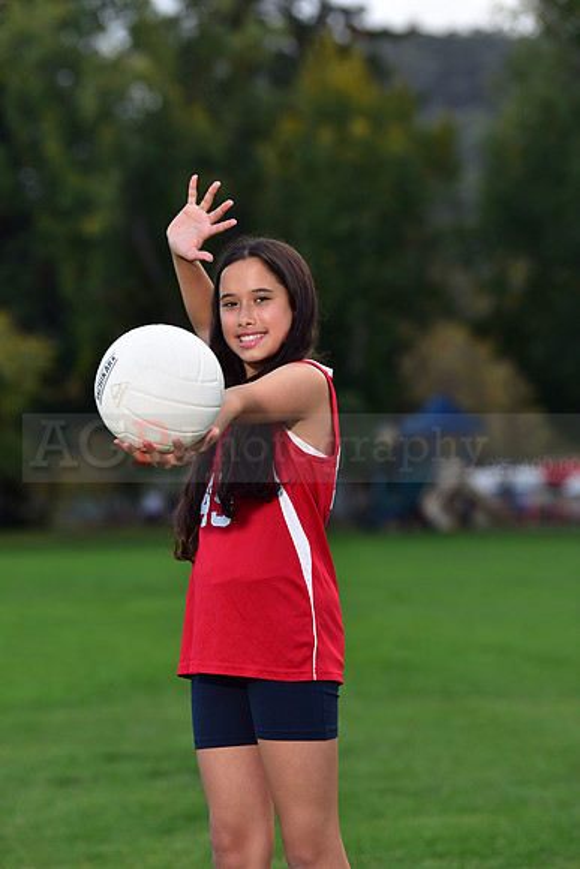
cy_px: 434
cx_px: 290
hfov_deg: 9.5
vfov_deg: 14.2
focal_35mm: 145
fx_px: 3502
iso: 400
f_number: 4.5
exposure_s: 1/320
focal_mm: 145
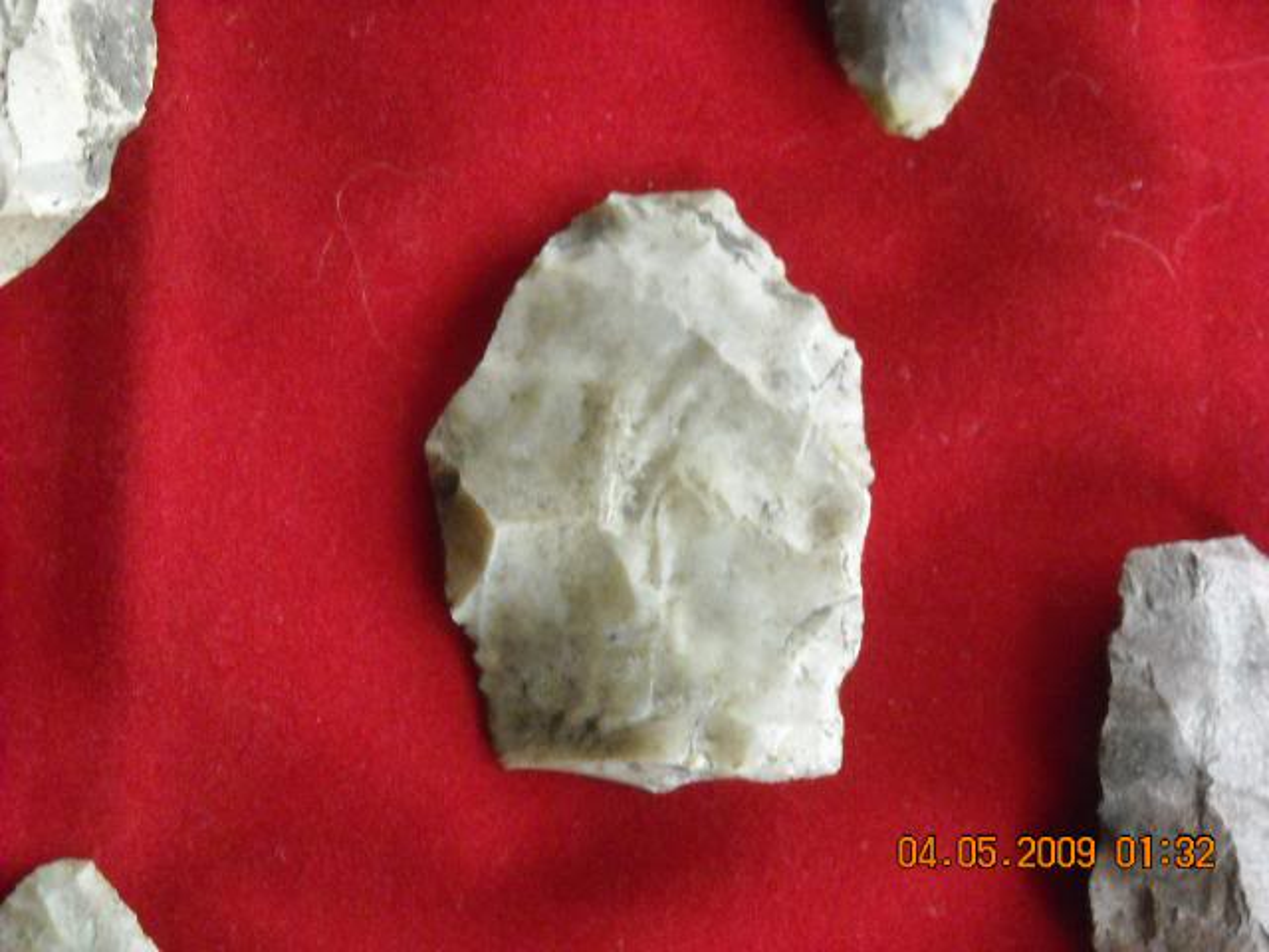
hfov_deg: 18.7
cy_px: 476
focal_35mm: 105
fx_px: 3849
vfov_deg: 14.1
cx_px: 634
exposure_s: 1/36
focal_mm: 17.1
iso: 800
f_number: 4.7
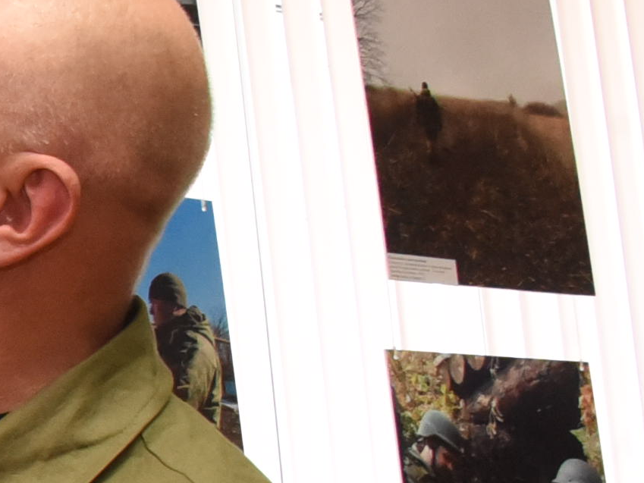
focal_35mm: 143
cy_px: 453
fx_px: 2661
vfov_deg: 10.3
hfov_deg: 11.3
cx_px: -939
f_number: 8
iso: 5000
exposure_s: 1/125
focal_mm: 28
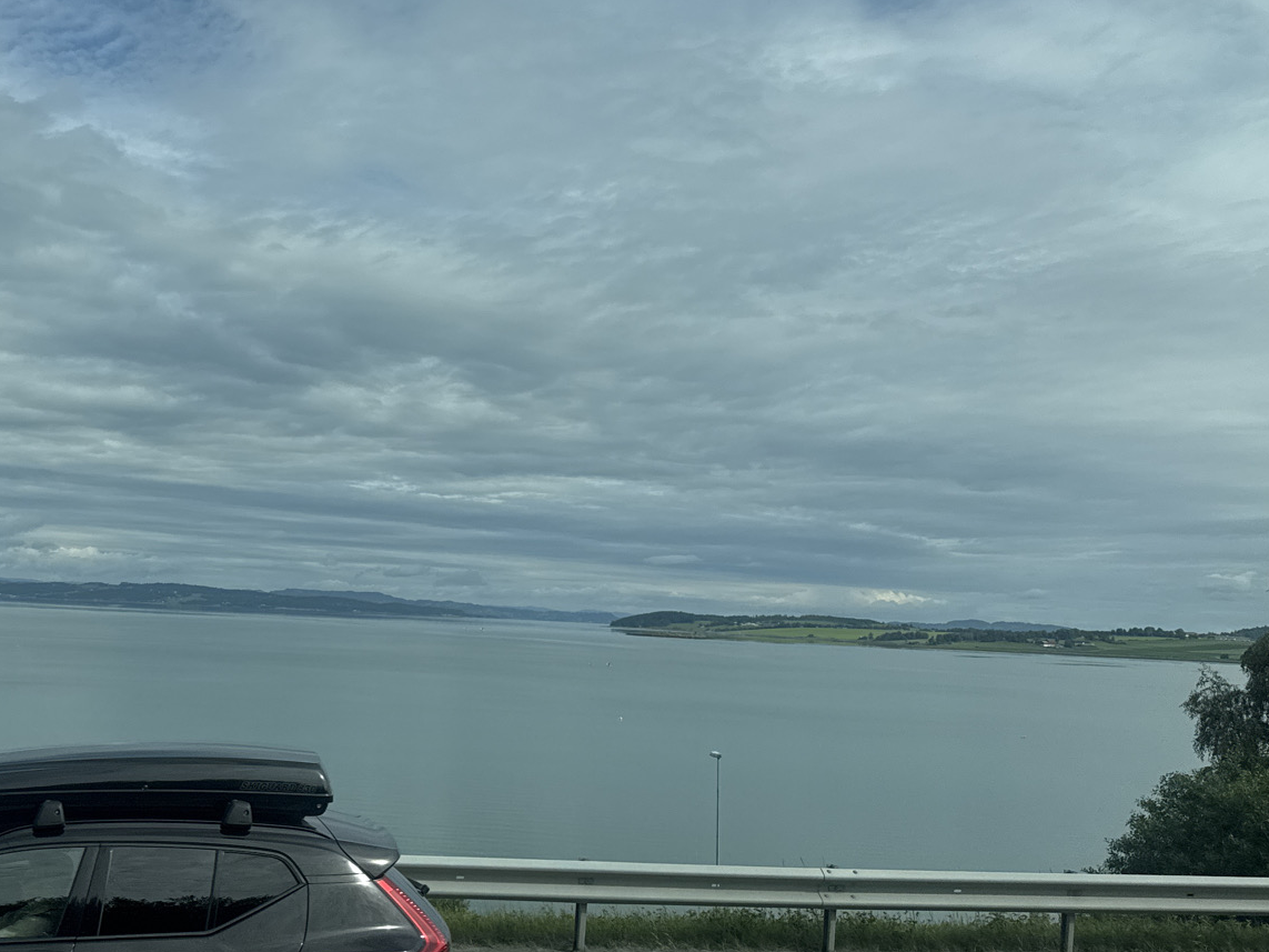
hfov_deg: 42.4
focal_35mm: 42
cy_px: 484
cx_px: 224
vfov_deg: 34.3
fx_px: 1540
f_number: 1.78
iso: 80
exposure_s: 1/7092
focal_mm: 6.76
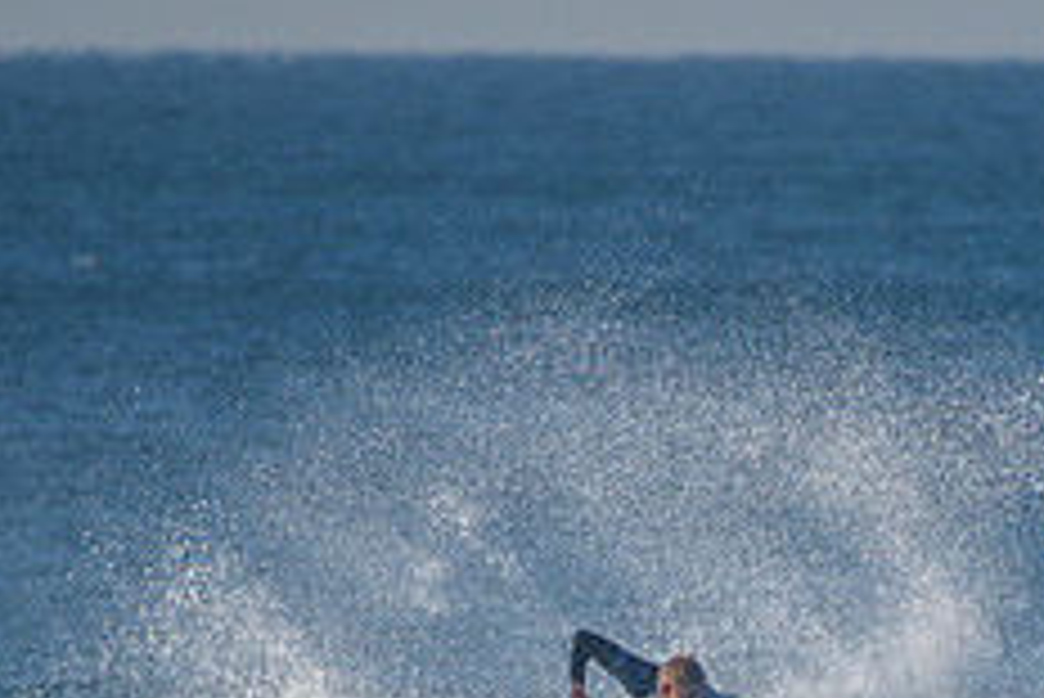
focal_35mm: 1349
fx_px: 39144
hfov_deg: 1.5
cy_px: 821
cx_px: 800
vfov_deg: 1.0
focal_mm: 500
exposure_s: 1/2000
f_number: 5.6
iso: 280
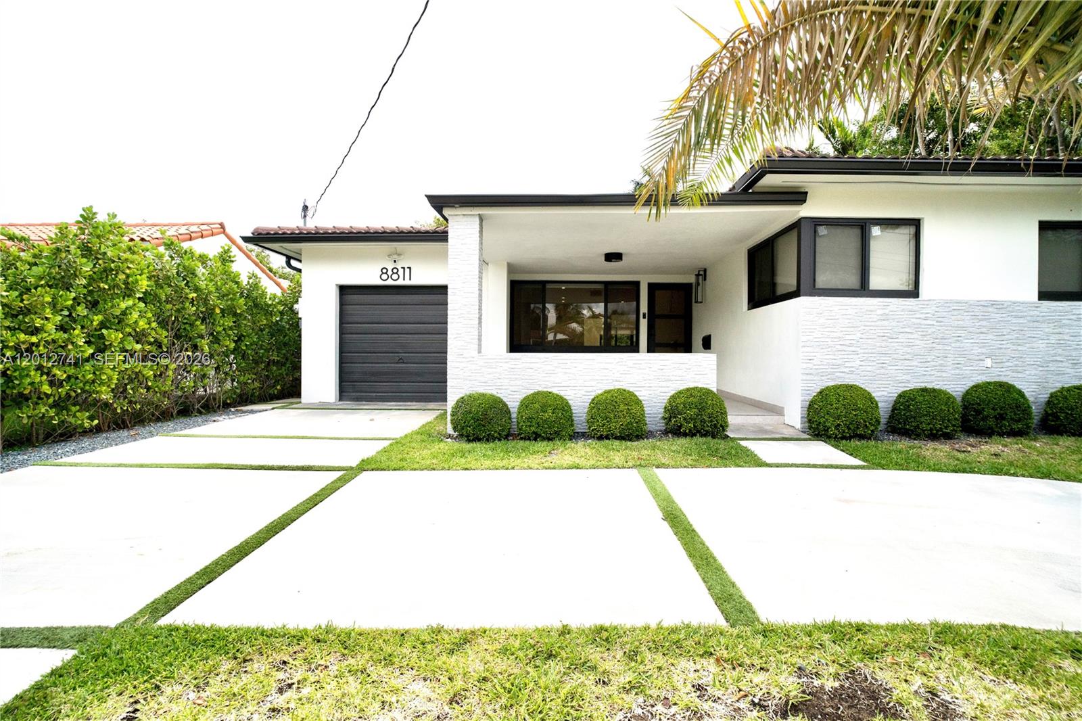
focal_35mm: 18
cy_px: 360
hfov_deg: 90.0
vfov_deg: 67.4
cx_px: 541
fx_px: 541
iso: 800
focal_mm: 18
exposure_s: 1/5000
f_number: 5.6
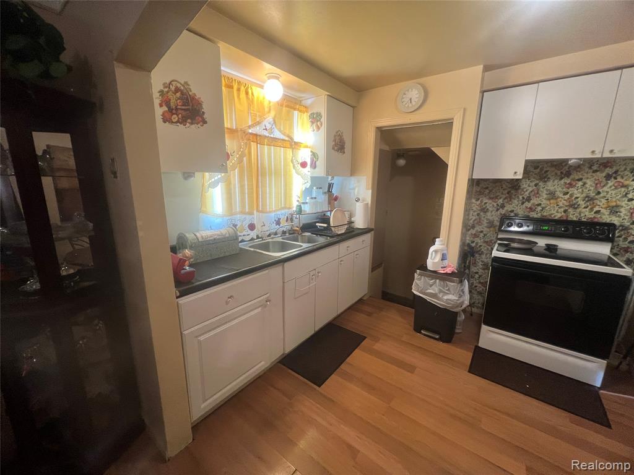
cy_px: 238
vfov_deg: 89.9
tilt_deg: -13.5
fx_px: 238
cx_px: 317
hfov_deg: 106.2
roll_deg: -1.5
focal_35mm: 13
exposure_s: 1/60
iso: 160
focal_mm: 1.57
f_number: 1.8
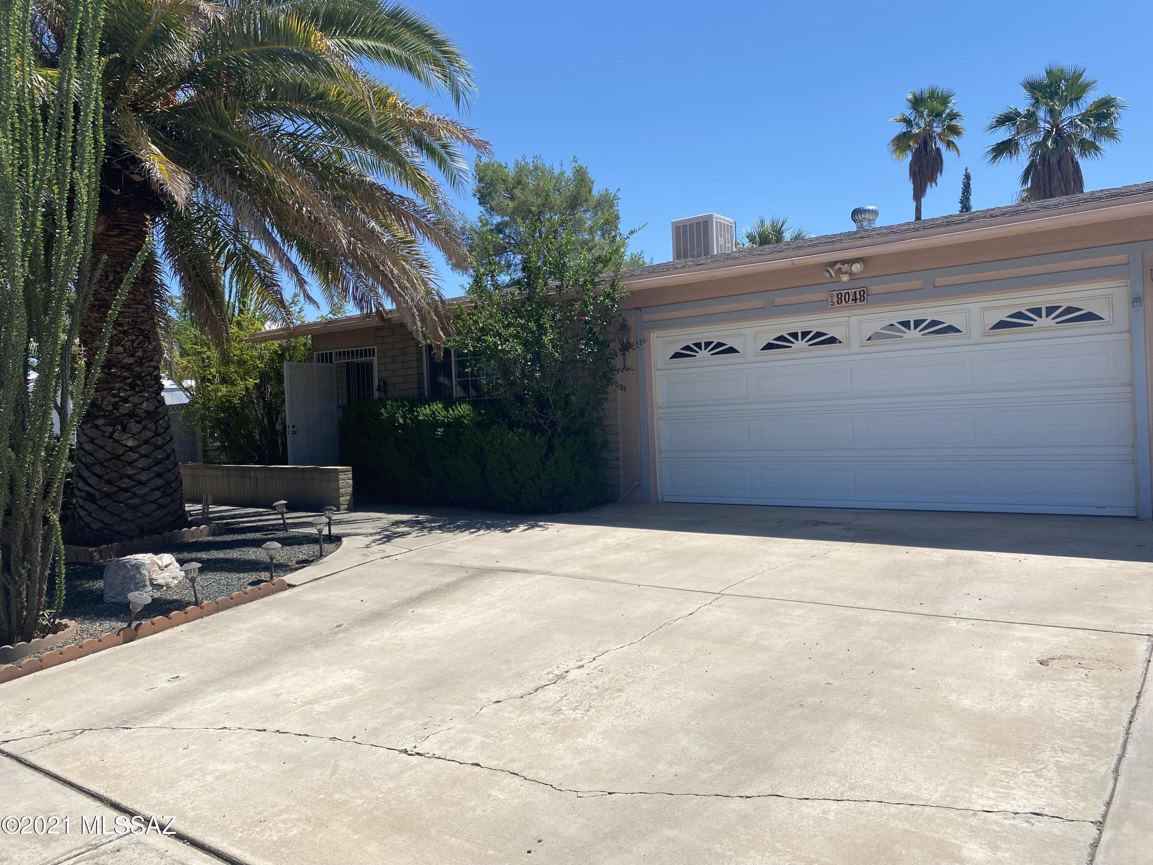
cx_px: 576
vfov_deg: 53.1
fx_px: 866
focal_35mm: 26
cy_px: 432
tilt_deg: -1.2
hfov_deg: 67.3
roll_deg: +2.4
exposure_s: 1/3497
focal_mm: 4.25
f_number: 1.8
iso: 32
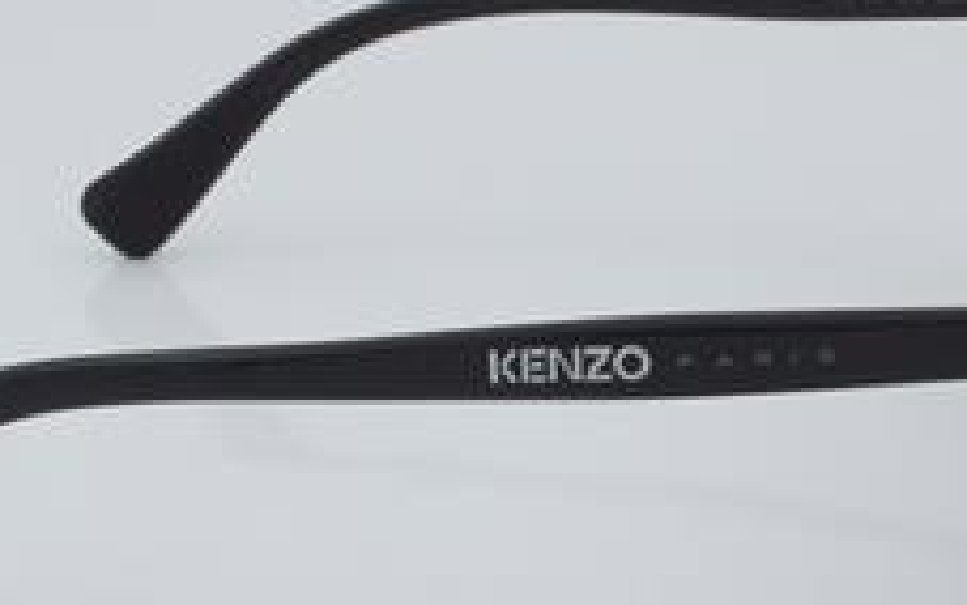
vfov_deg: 10.8
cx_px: 528
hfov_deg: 17.3
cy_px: 290
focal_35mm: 121
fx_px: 3187
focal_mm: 45
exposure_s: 1/3
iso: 100
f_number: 32
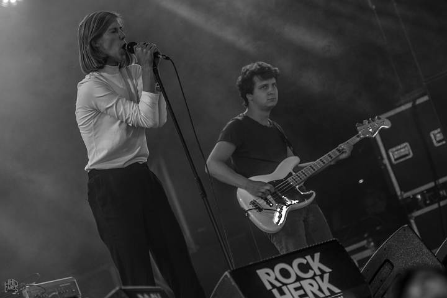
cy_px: 149
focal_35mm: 168
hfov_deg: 12.2
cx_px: 224
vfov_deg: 8.2
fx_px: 2086
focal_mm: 112
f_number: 2.8
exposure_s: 1/100
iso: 64
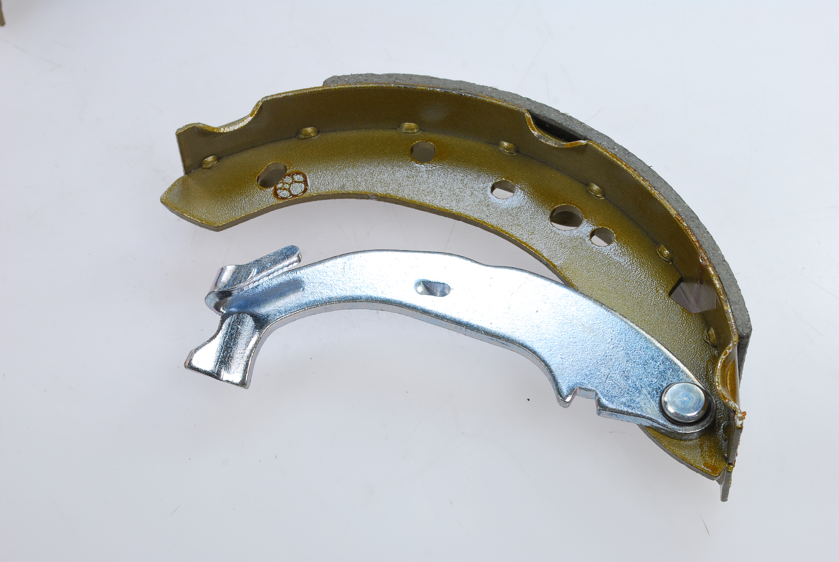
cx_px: 420
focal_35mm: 75
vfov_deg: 18.2
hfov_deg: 27.0
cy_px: 281
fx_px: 1750
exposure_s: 1/30
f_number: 13
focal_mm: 50
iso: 200
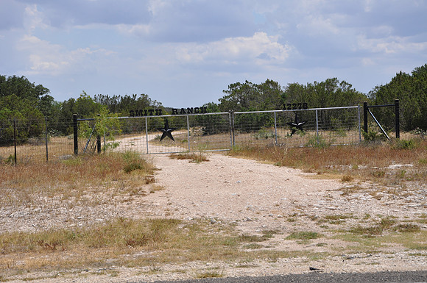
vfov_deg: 14.7
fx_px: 1102
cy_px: 142
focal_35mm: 93
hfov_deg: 21.9
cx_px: 214
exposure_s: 1/320
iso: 200
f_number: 9
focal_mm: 62
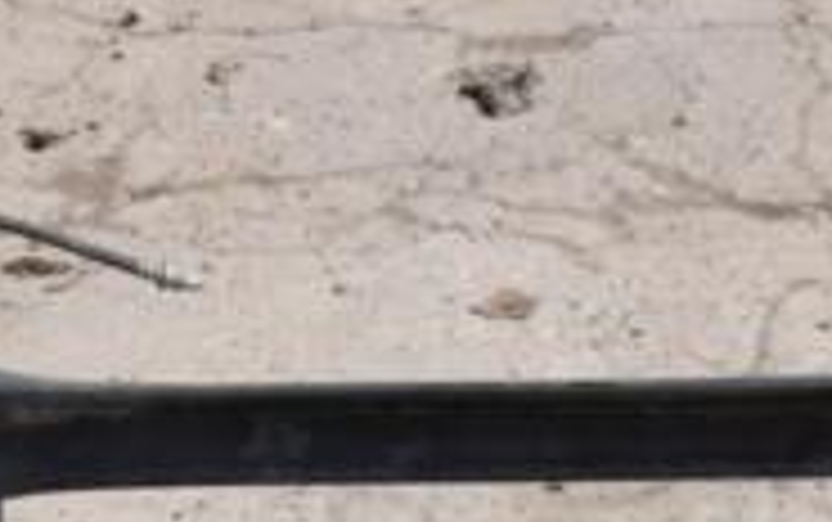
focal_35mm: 129
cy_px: 855
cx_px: 616
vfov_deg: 9.8
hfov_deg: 16.1
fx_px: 2928
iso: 800
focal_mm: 26
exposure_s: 1/200
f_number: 25
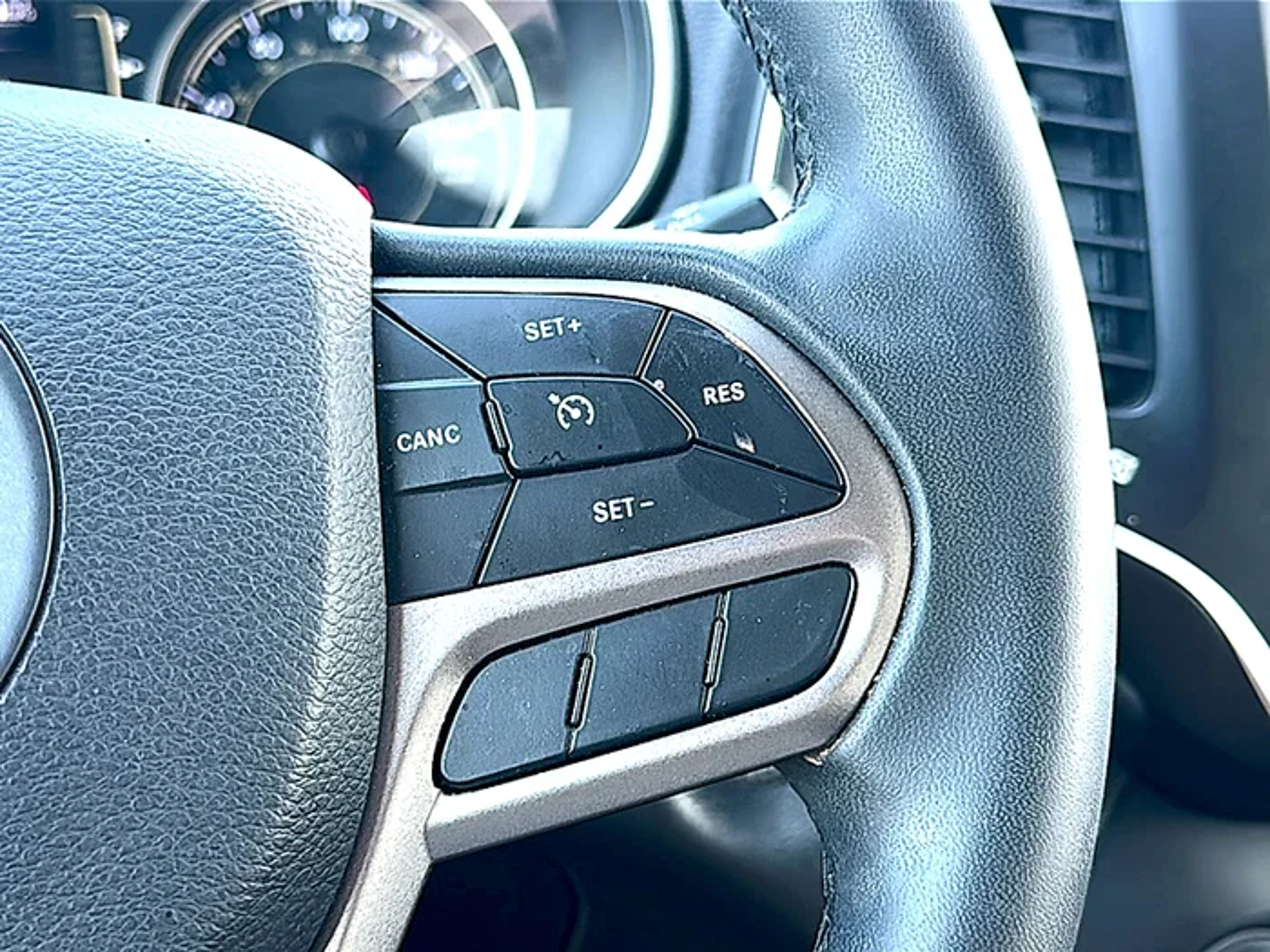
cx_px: 635
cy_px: 476
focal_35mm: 43
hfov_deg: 43.9
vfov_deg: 33.6
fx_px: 1578
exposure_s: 1/62
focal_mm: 6.86
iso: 50
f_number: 1.78
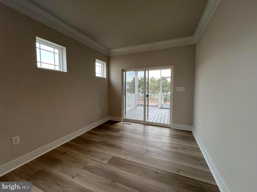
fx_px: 97
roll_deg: +0.5
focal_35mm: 13
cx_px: 128
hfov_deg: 106.2
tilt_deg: -5.6
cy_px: 96
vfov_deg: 89.9
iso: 50
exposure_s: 1/120
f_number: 1.8
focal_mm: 1.57
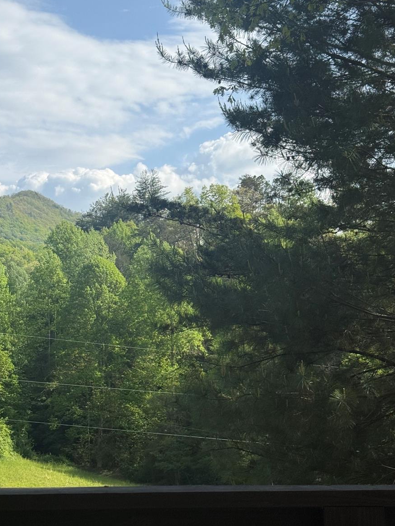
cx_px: 188
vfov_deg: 30.7
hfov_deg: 23.3
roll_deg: +0.3
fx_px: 958
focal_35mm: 63
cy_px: 253
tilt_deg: +9.4
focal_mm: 6.76
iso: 64
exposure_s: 1/4878
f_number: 1.78
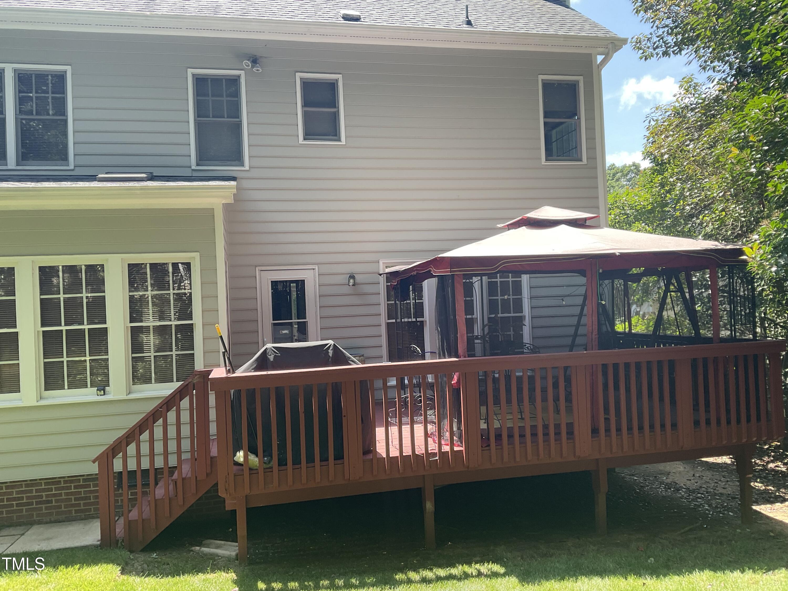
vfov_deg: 48.2
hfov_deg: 61.7
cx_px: 394
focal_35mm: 29
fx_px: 660
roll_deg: +1.9
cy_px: 296
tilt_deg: +1.2
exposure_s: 1/197
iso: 16
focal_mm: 3
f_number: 1.8
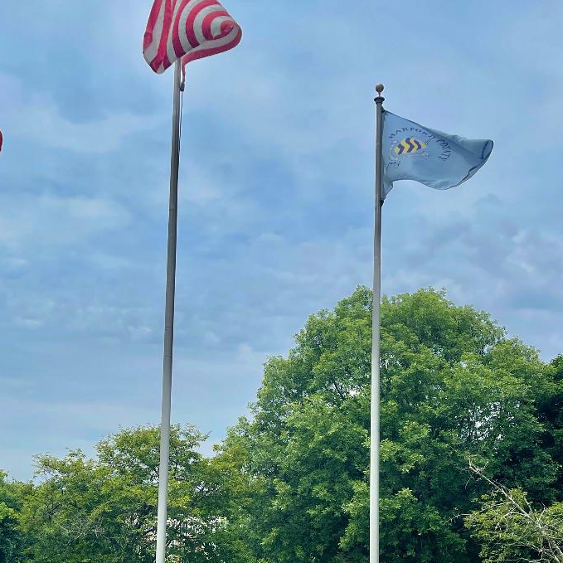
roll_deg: -1.4
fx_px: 920
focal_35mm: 50
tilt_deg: +7.2
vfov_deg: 33.5
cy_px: 406
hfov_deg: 33.7
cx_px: 191
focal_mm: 5.1
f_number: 1.6
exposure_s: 1/7407
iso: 32
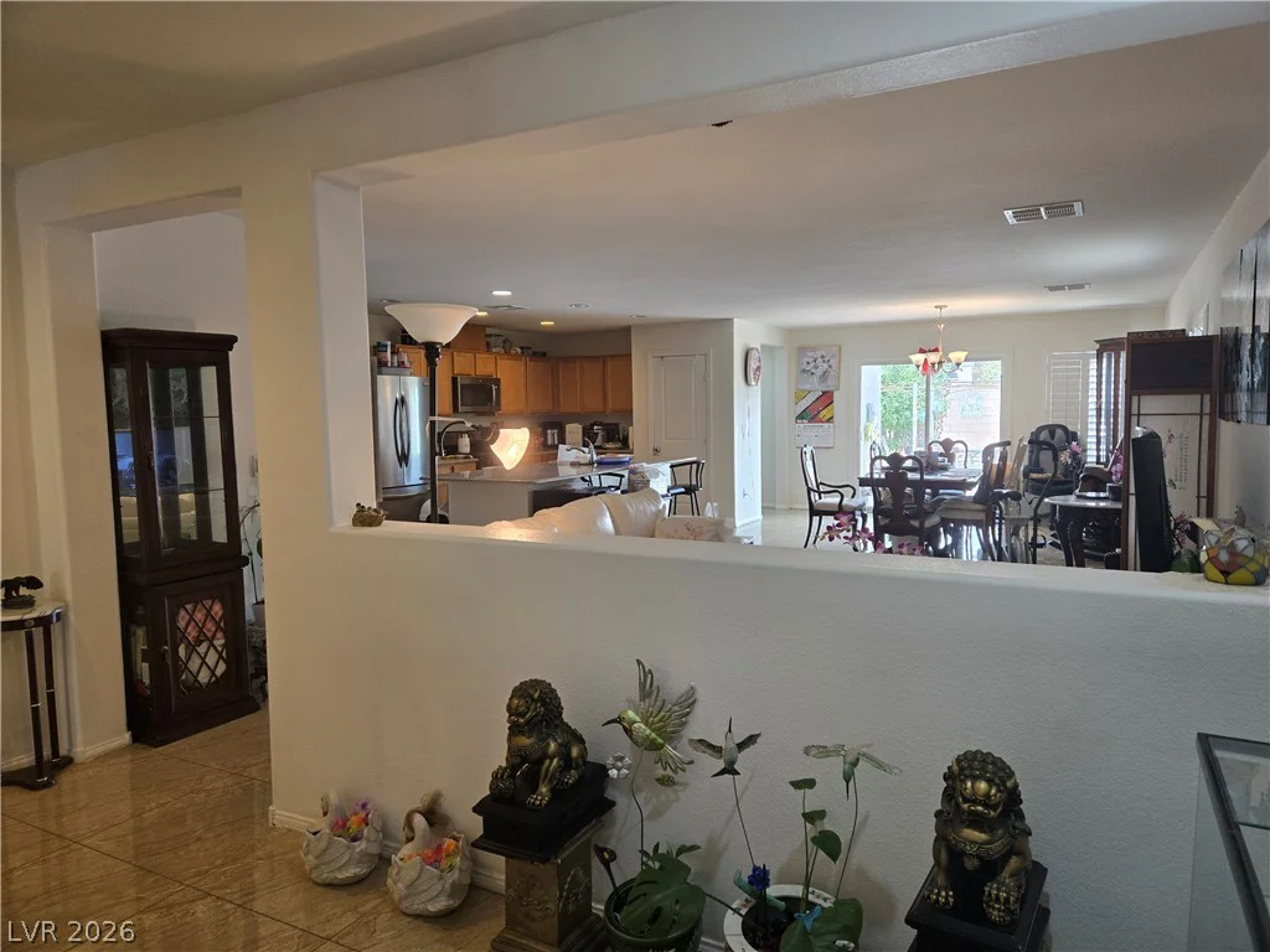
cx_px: 635
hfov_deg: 73.9
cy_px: 476
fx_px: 844
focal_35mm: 23
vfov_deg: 58.9
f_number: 1.8
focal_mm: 5.4
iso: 100
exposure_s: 1/120
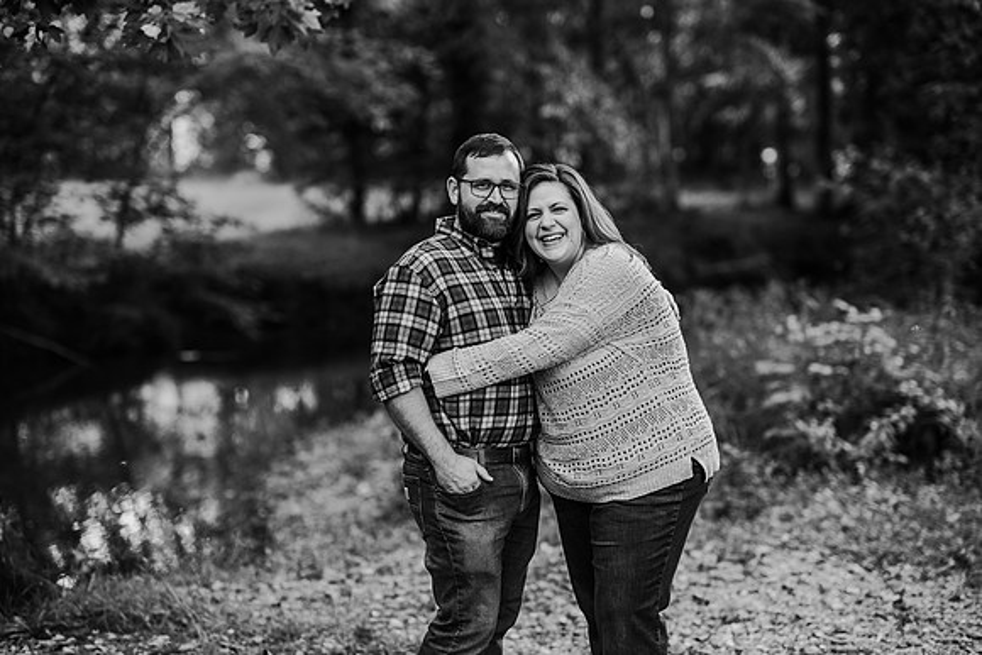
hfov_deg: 23.9
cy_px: 328
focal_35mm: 85
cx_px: 491
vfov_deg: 16.1
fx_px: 2319
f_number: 2.2
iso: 125
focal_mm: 85
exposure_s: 1/200
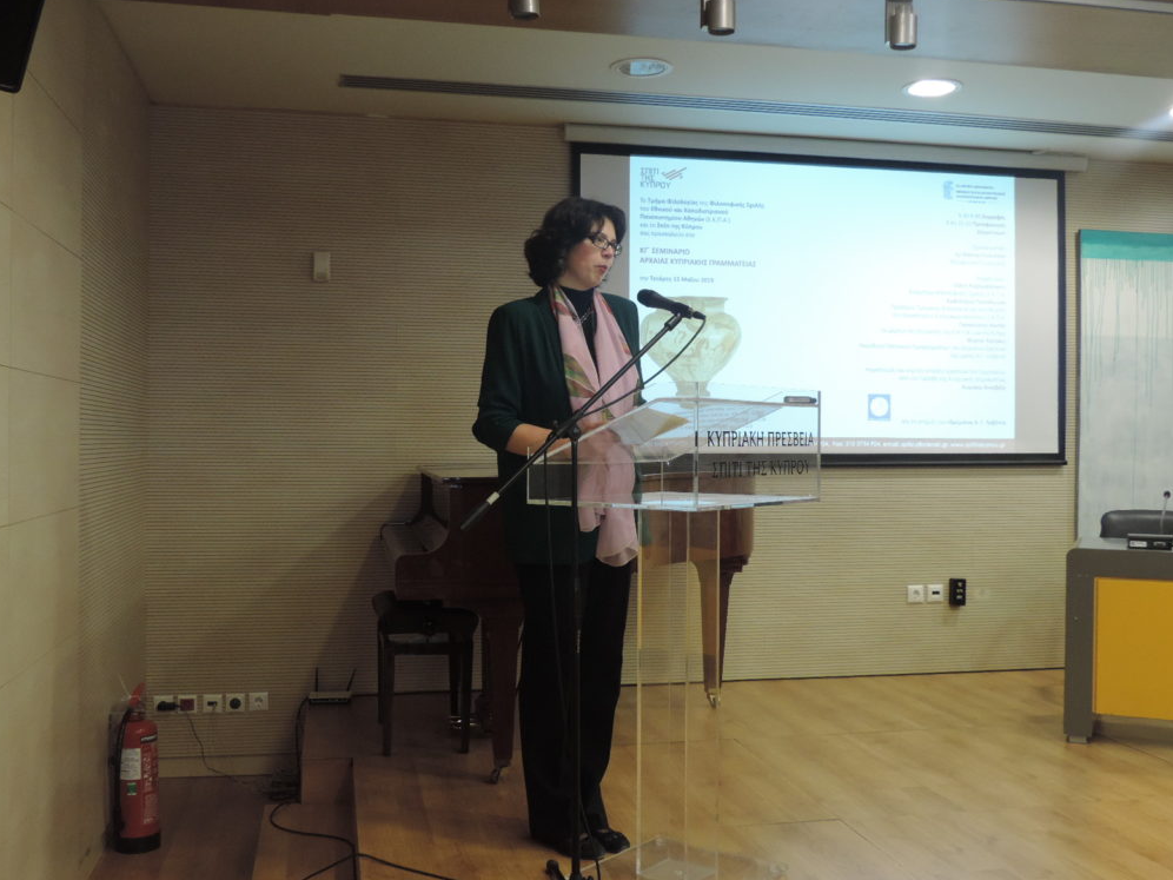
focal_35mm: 36
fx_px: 1220
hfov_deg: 51.4
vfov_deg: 39.7
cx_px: 574
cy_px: 446
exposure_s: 1/30
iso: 400
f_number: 3.3
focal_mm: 6.2
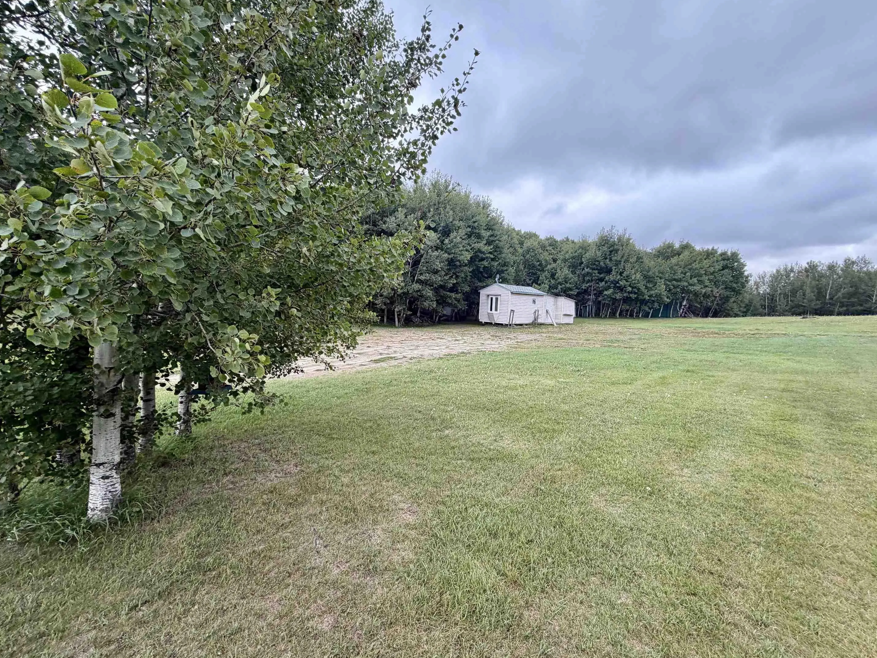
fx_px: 380
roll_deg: -1.3
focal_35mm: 15
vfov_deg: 81.7
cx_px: 436
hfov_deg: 98.2
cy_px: 316
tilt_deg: -3.3
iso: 40
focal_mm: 2.22
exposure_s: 1/180
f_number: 2.2
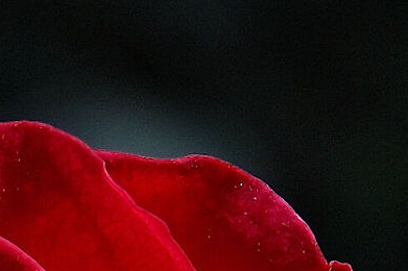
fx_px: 3963
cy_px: 558
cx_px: -140
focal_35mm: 350
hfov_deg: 5.8
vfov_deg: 3.9
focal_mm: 38
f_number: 5
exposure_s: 1/640
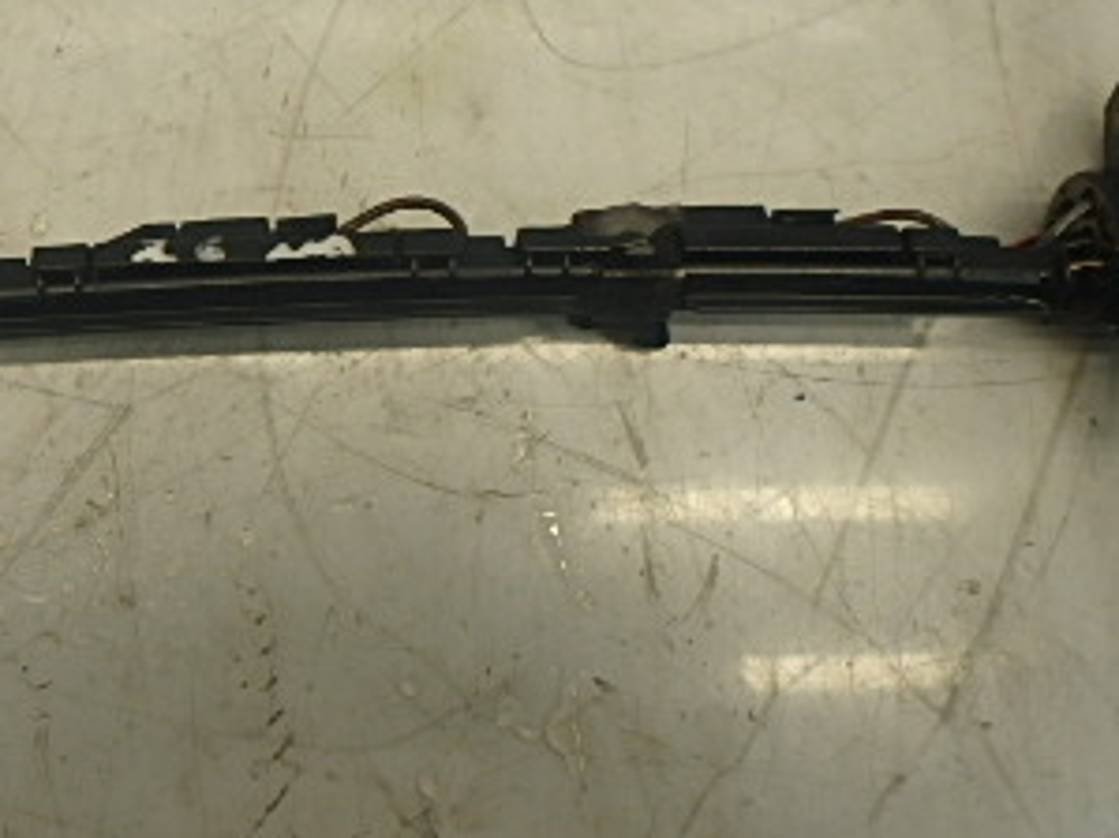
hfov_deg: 41.0
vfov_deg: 31.9
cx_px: 292
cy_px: 277
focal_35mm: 45
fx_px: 1454
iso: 200
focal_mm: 3.7
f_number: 3.5
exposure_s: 1/60
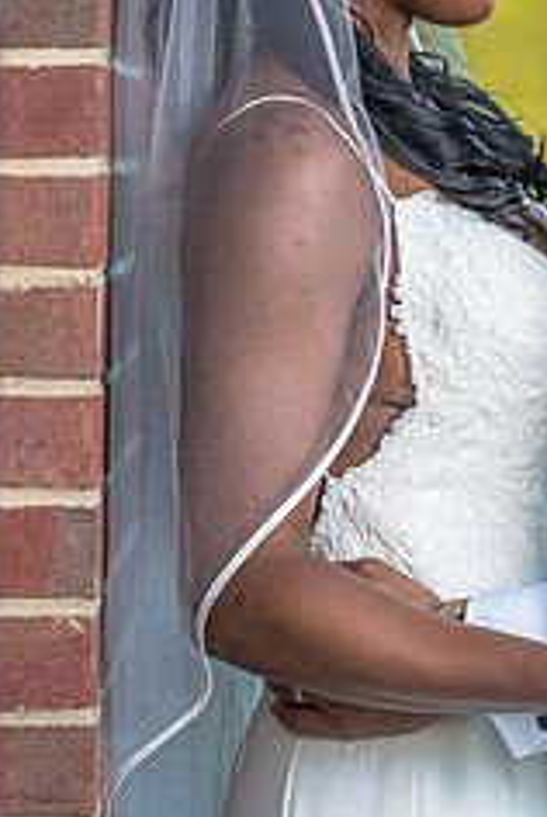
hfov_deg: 3.0
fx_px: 10430
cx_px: -20
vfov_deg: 4.5
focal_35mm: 459
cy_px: 318
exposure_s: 1/250
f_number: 4
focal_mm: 168
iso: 100
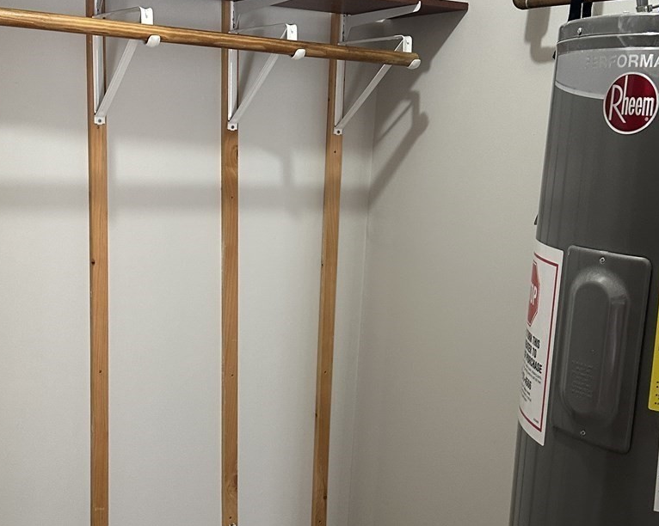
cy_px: 253
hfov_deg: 39.5
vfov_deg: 32.1
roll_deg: -3.5
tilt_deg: -7.8
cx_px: 276
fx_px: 916
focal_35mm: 47
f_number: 1.78
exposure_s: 1/60
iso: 250
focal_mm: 6.86
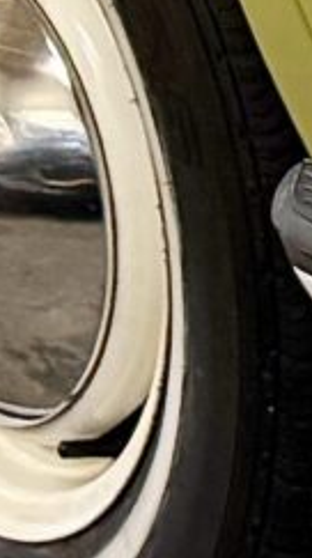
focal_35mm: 276
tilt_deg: -9.1
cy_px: -762
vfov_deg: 7.4
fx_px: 4075
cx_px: 723
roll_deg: -0.1
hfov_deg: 4.3
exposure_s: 1/50
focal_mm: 6.76
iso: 400
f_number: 1.78
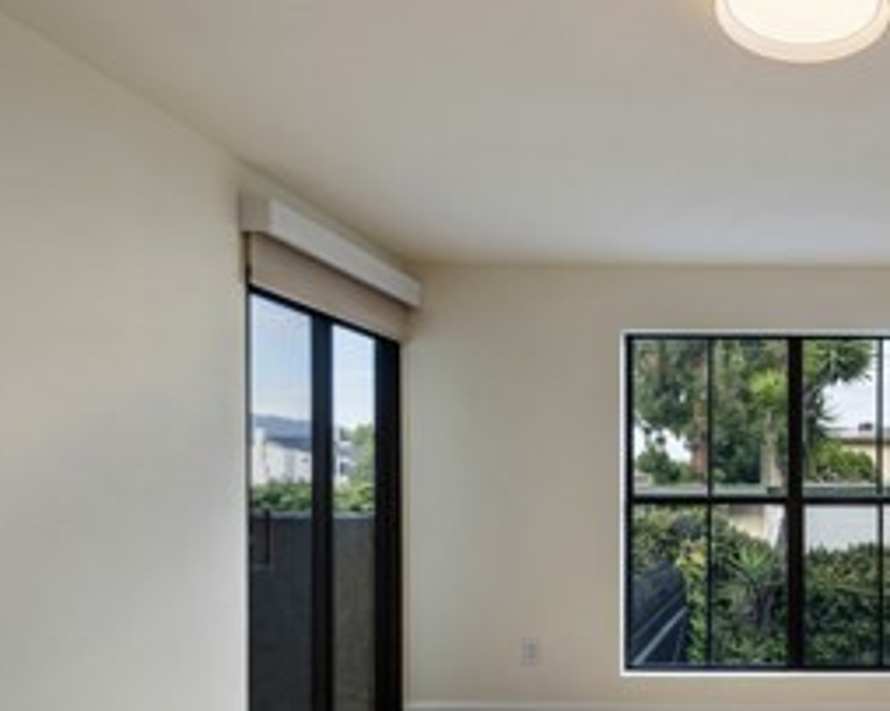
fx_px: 816
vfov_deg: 46.0
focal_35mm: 31
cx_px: 802
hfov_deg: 50.6
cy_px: 497
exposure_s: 1/8
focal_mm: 14
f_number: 9.5
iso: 200
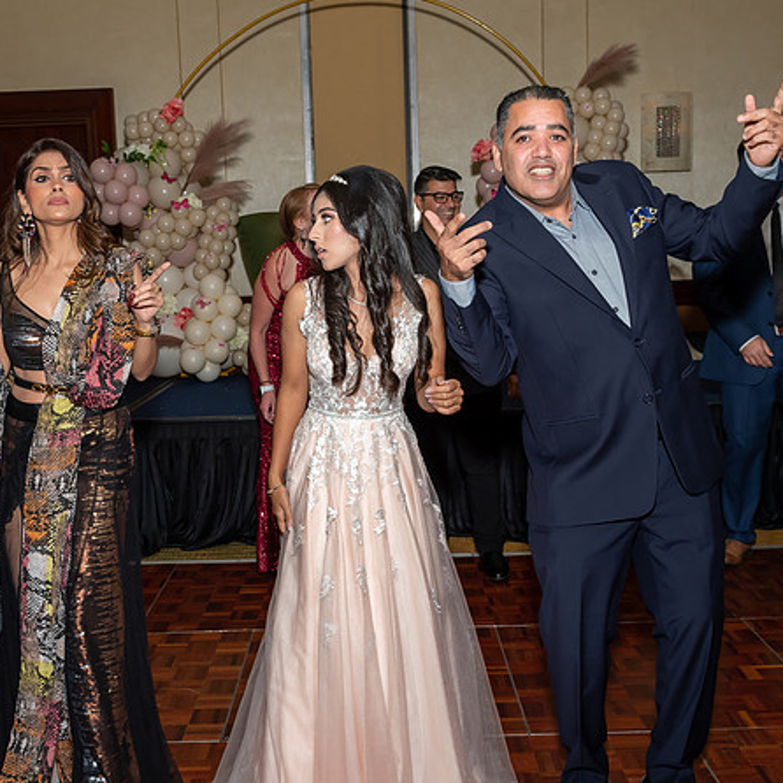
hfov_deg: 38.3
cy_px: 379
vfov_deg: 38.3
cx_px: 342
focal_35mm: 44
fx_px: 1126
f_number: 6.3
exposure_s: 1/250
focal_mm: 22
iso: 400
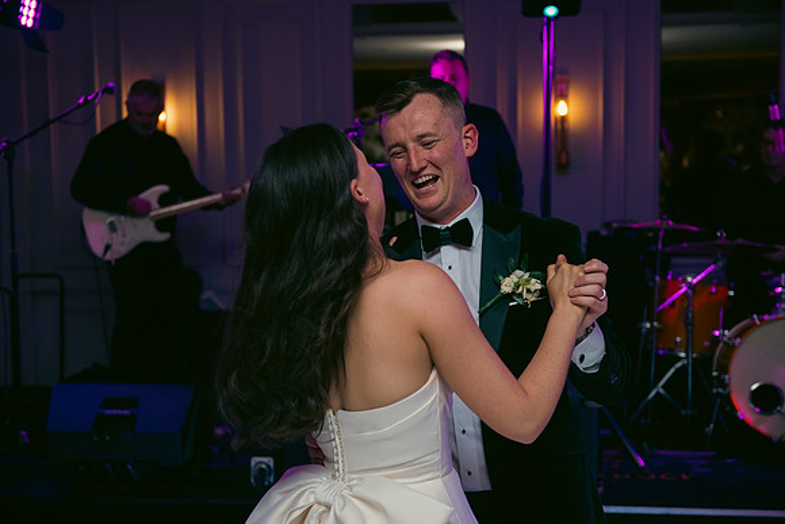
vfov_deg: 26.0
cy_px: 262
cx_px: 392
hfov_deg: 38.2
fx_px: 1134
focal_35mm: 52
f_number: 3.5
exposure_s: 1/160
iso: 800
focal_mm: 52
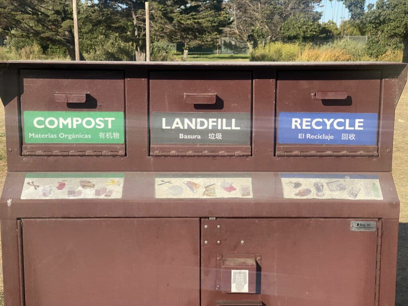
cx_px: 204
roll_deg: -0.9
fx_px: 613
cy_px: 153
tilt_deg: -9.8
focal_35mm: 52
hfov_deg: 36.8
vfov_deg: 28.0
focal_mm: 6
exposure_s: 1/1261
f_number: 2
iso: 20
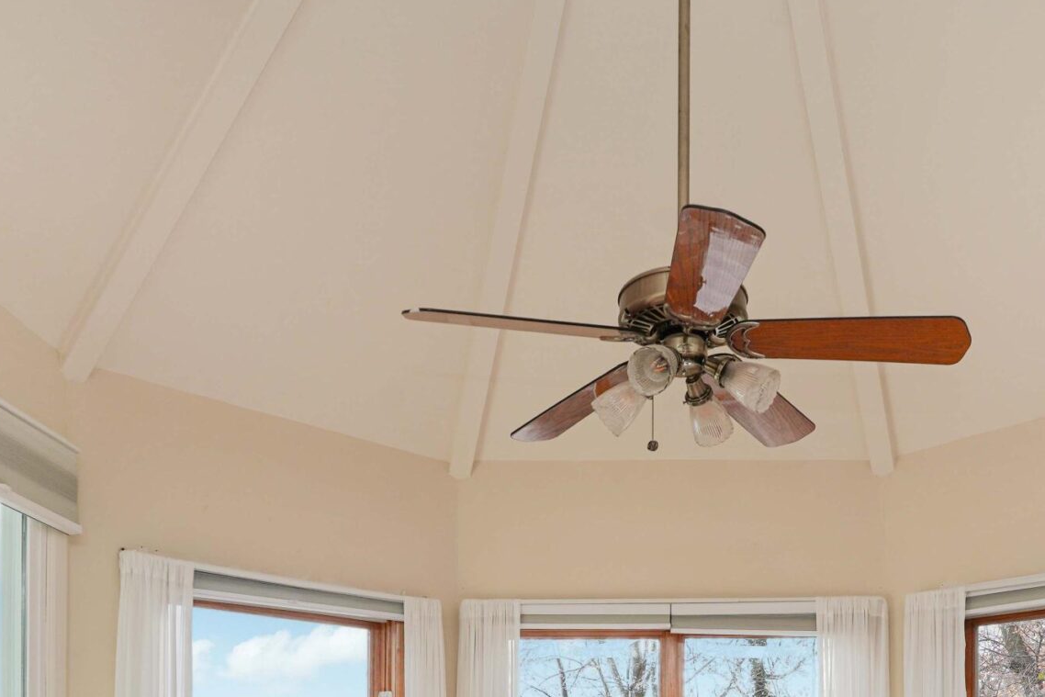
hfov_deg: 52.7
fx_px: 1045
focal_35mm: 36
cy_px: 762
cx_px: 635
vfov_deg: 32.5
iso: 100
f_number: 7.1
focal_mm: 16
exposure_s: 1/100
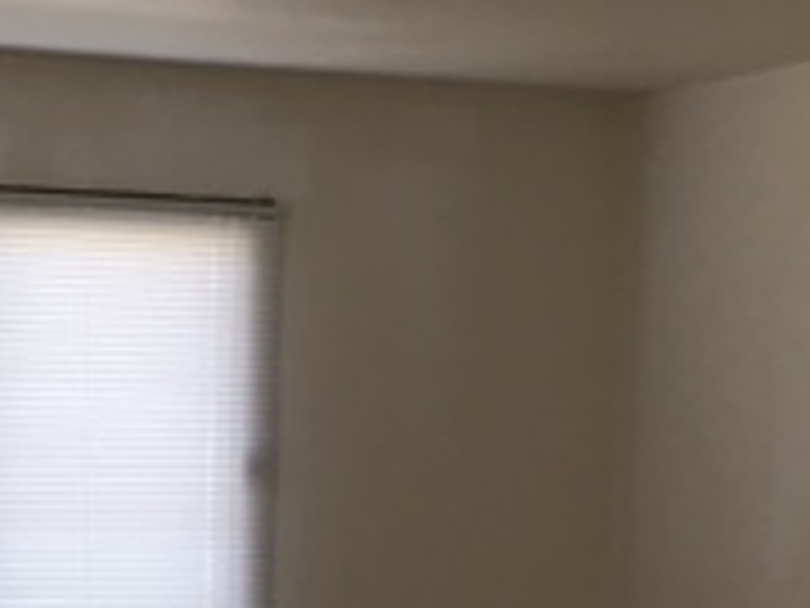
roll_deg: -1.4
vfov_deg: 14.2
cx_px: 279
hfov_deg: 19.0
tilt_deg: -4.0
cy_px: 545
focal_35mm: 103
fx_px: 2410
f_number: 2.2
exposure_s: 1/30
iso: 25
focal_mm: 4.15
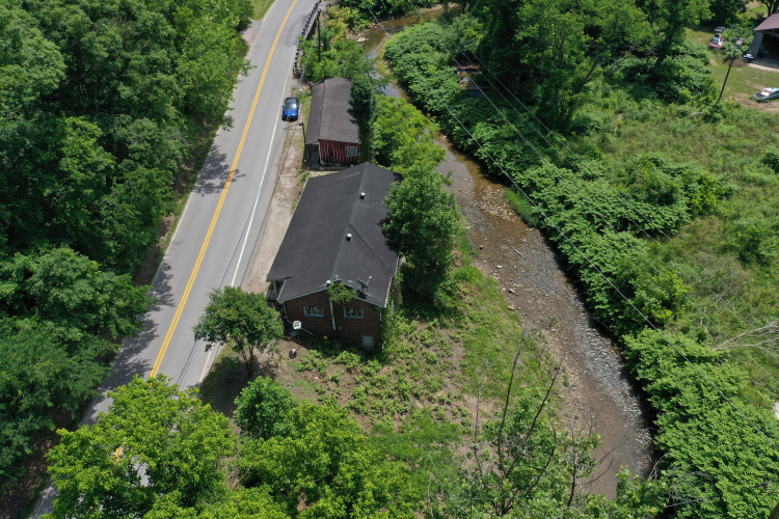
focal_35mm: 28
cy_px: 260
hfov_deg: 65.5
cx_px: 390
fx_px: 606
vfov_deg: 46.4
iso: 100
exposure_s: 1/320
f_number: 6.3
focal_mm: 10.26
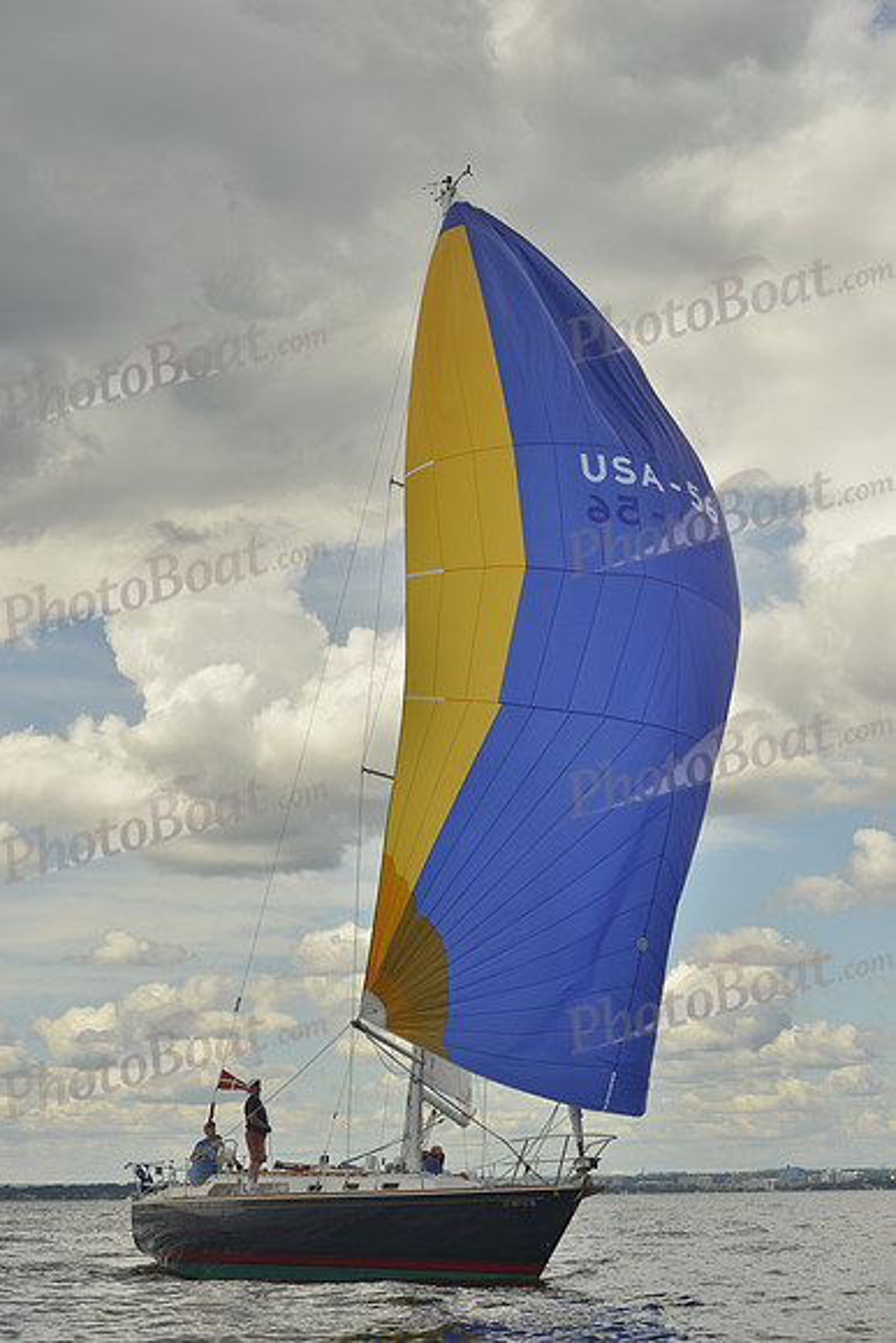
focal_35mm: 70
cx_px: 448
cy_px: 672
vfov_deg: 28.8
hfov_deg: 19.5
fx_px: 2612
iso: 200
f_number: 7.1
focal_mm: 70
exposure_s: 1/1000
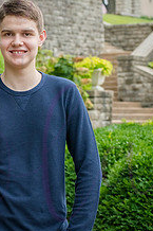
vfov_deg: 12.5
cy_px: 101
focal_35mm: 165
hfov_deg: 8.3
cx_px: 21
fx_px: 1053
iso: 640
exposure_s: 1/500
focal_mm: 80
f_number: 8
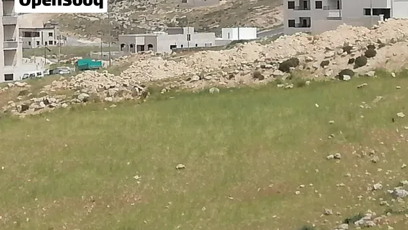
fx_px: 1601
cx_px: 204
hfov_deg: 14.5
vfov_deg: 8.2
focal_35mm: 148
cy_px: 105
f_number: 1.8
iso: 50
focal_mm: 3.95
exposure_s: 1/2976
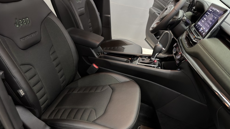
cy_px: 81
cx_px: 117
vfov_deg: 42.6
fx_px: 165
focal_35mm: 27
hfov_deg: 69.9
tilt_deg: -32.0
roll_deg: -10.9
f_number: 1.78
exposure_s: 1/17
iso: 640
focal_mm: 6.76
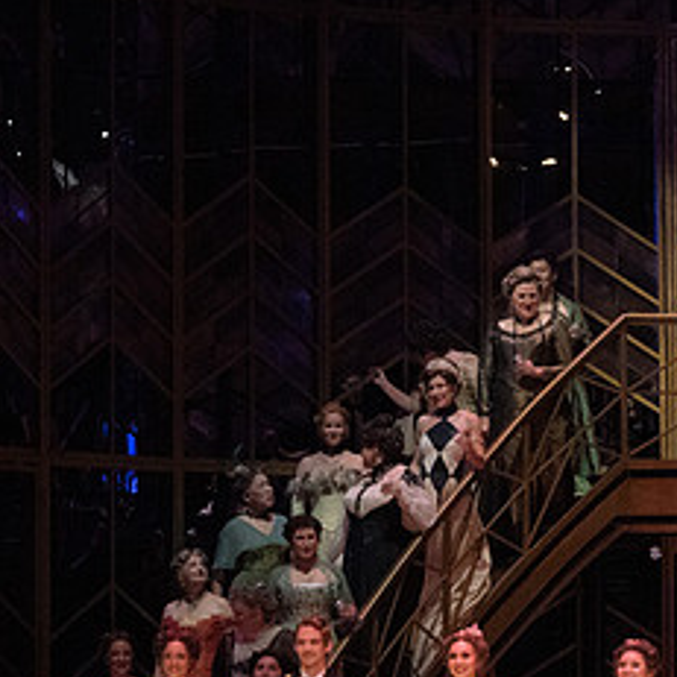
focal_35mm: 231
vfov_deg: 7.6
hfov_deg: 7.5
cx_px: 706
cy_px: 441
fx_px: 5111
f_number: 14
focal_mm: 108
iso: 12800
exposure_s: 1/400
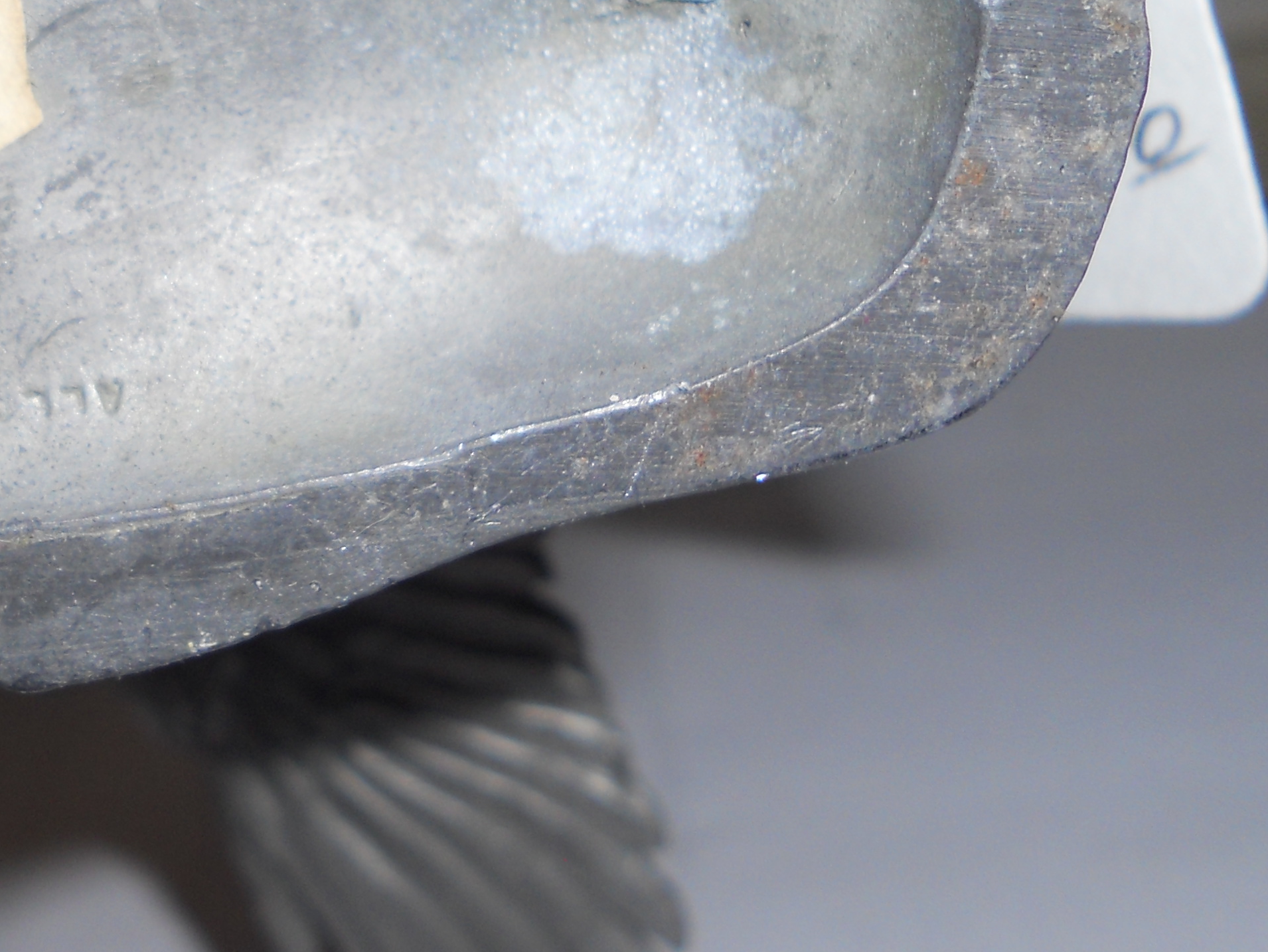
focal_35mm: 67
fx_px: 2455
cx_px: 127
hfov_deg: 27.9
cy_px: 117
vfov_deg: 21.5
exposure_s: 1/25
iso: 80
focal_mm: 5.8
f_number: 8.8
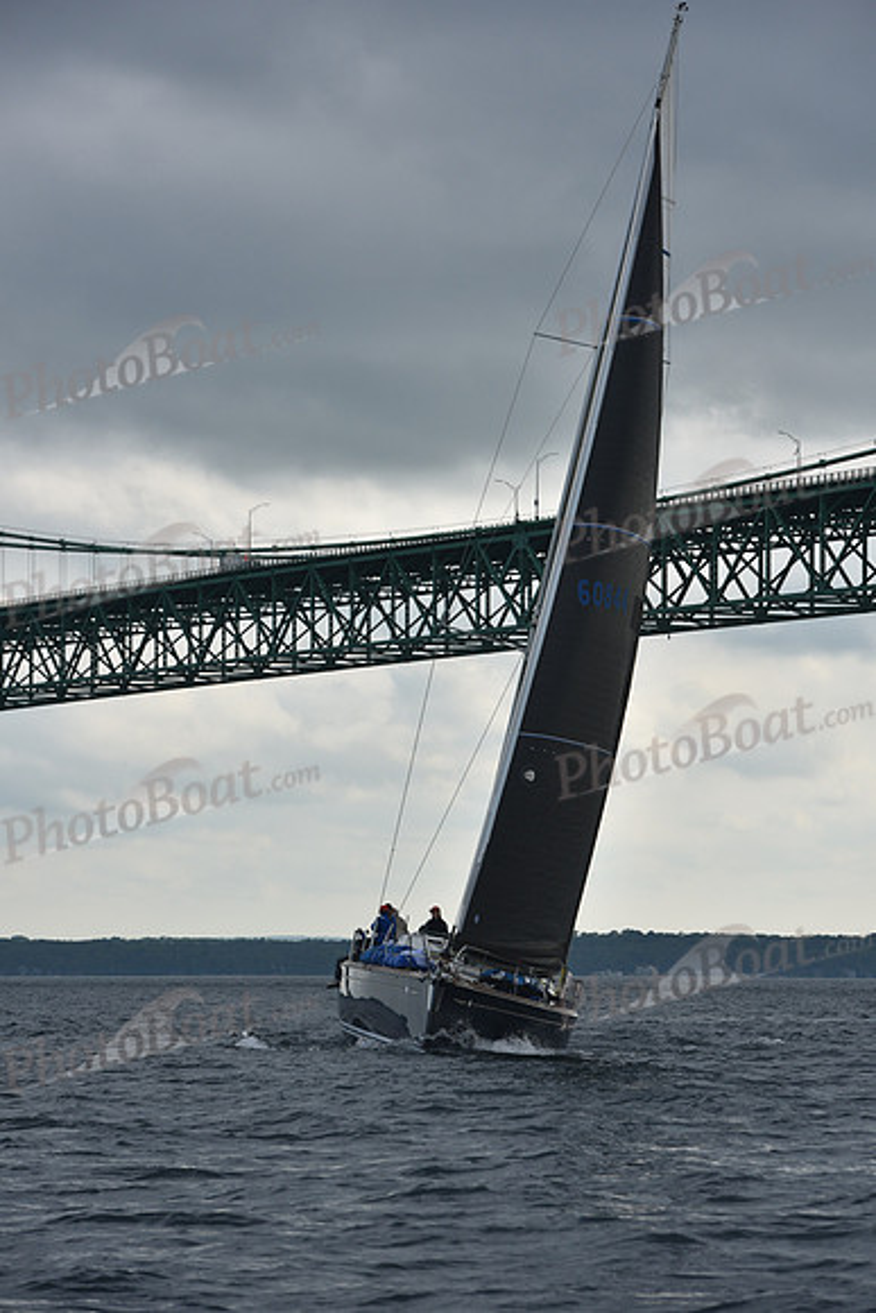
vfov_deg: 14.2
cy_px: 656
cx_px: 438
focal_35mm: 145
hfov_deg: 9.5
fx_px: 5289
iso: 250
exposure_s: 1/800
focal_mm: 145
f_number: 9
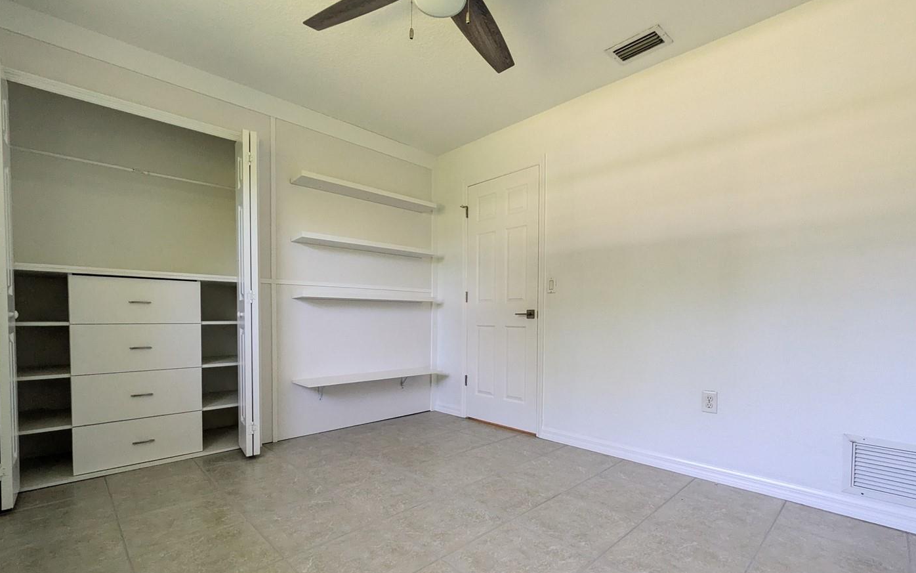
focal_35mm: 17
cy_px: 325
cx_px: 475
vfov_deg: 67.7
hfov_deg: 94.3
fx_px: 424
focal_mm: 1.83
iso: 232
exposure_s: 1/60
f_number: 2.2
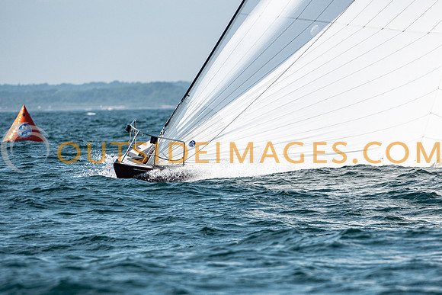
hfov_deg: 4.2
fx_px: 5974
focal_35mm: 486
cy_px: 148
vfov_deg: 2.8
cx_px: 221
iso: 400
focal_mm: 310
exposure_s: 1/3200
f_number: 5.6
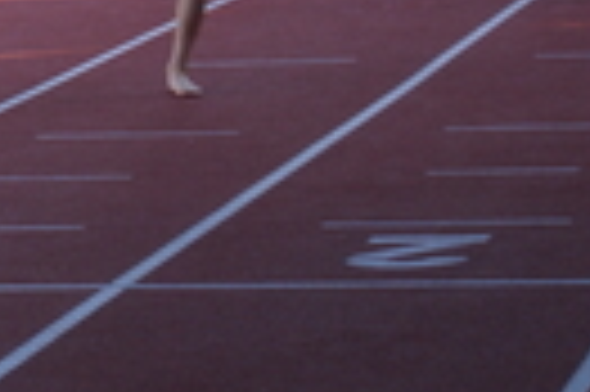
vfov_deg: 4.9
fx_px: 4568
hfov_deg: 7.3
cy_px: -182
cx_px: -117
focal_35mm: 279
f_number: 5.6
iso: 250
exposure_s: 1/160
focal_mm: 45
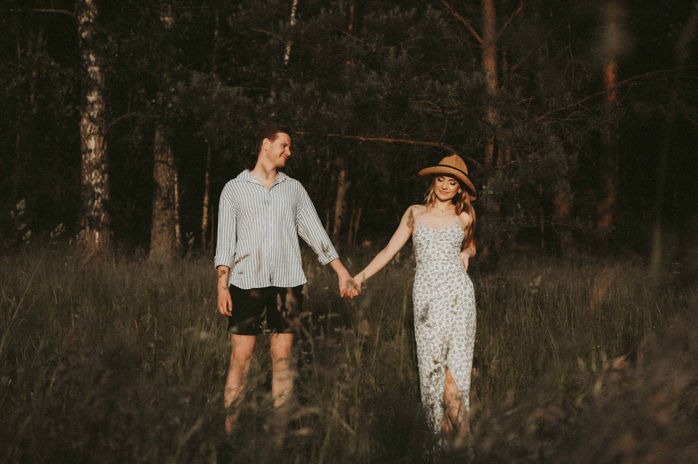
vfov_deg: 27.6
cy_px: 148
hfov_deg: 40.8
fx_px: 938
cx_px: 364
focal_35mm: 48
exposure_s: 1/4000
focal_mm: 35
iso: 100
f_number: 1.8
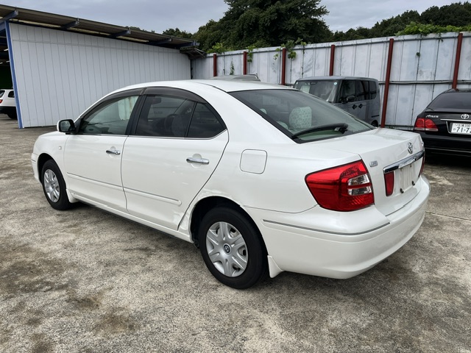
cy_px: 176
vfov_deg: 53.1
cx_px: 236
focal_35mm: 26
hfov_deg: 67.3
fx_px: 354
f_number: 1.6
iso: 50
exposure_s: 1/5848
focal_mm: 5.1
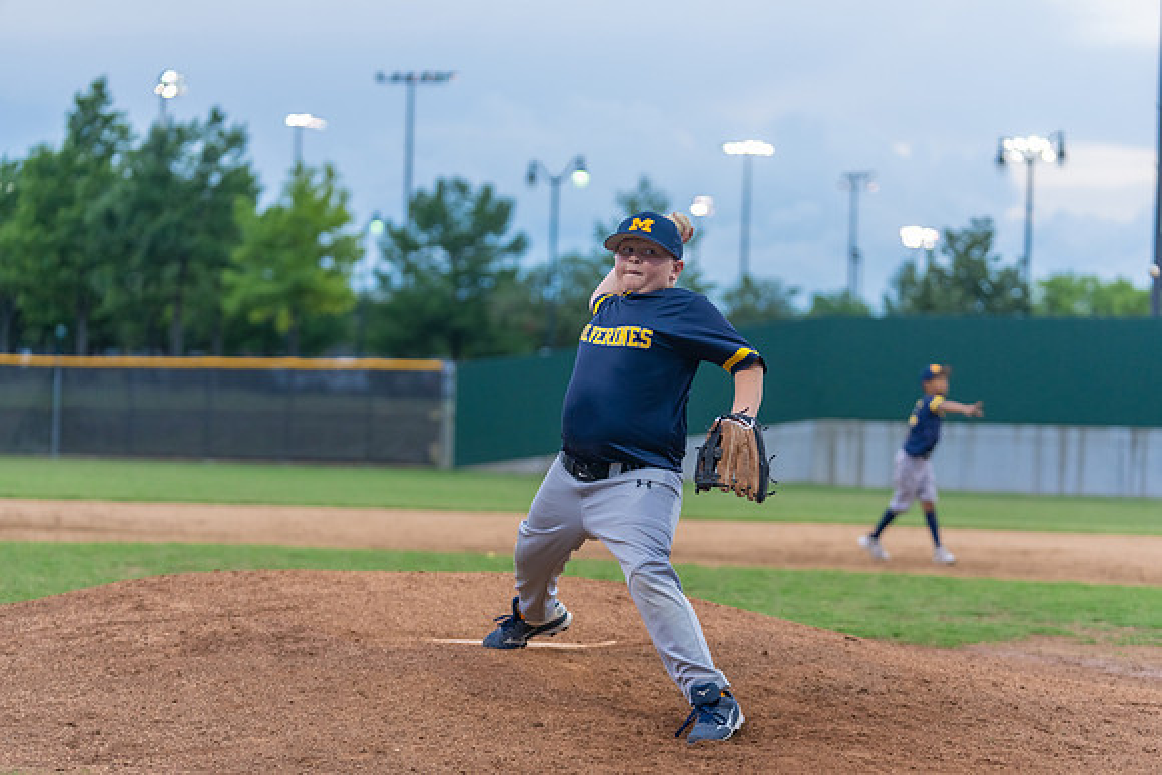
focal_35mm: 90
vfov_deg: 15.2
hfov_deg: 22.6
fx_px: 2906
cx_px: 581
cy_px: 388
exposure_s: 1/1000
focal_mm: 90
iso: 1250
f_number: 2.8
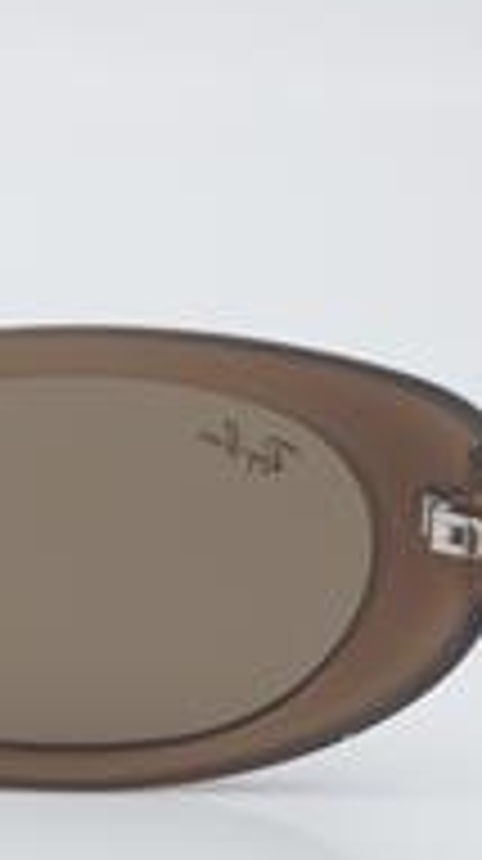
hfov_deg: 6.5
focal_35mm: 181
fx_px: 4128
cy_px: 540
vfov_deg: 11.9
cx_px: -360
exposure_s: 1/3
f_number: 32
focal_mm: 55
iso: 100
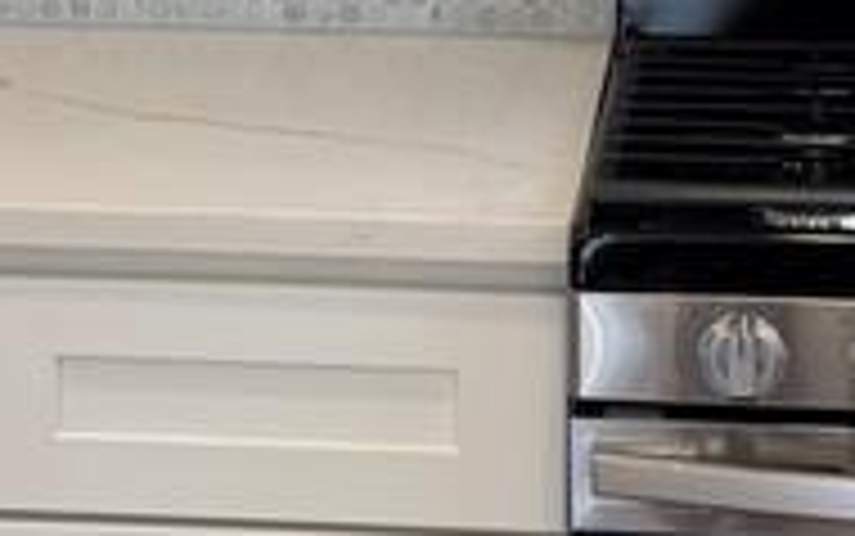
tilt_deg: -9.2
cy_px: -234
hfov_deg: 15.2
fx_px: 3194
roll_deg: -0.2
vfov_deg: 9.4
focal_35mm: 137
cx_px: 279
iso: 64
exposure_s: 1/120
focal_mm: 6.76
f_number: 1.78
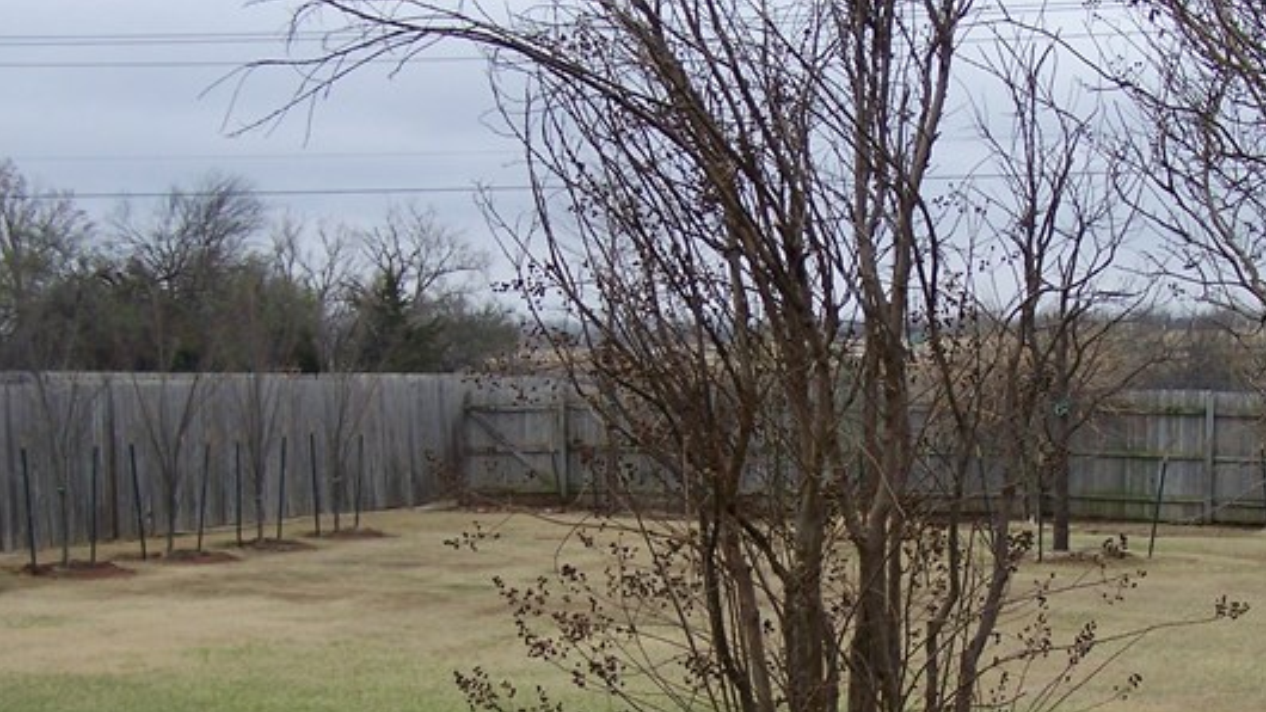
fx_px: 2685
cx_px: 822
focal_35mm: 80
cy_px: 571
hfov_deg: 26.4
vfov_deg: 15.0
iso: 64
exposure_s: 1/320
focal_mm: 6.3
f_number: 2.8
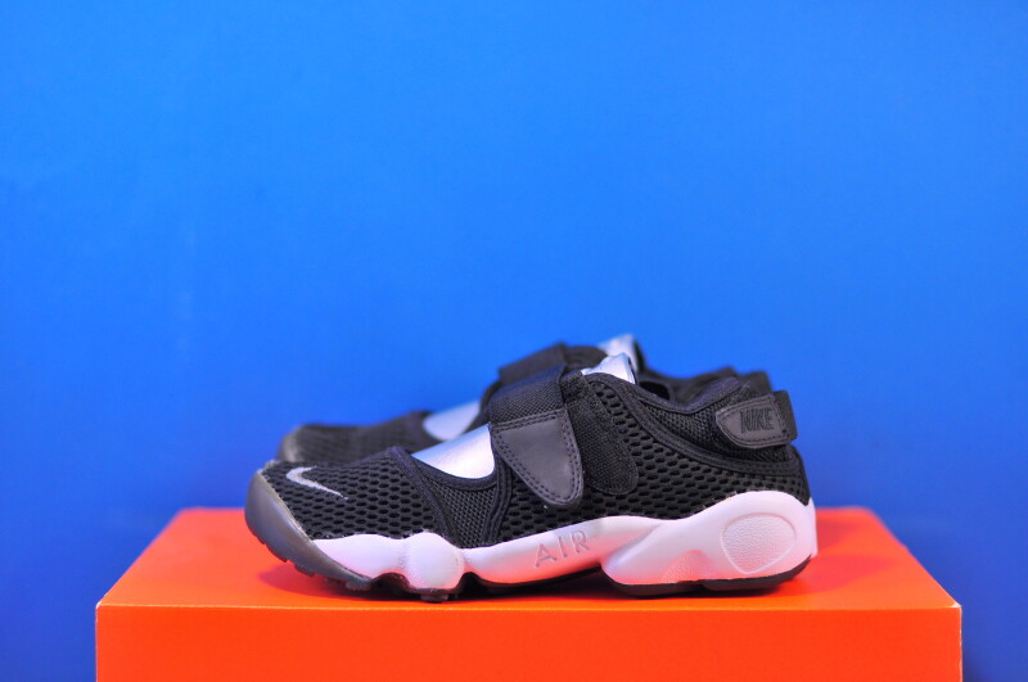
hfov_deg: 27.0
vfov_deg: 18.1
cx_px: 514
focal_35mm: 75
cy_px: 341
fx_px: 2139
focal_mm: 50
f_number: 2
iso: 250
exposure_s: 1/320
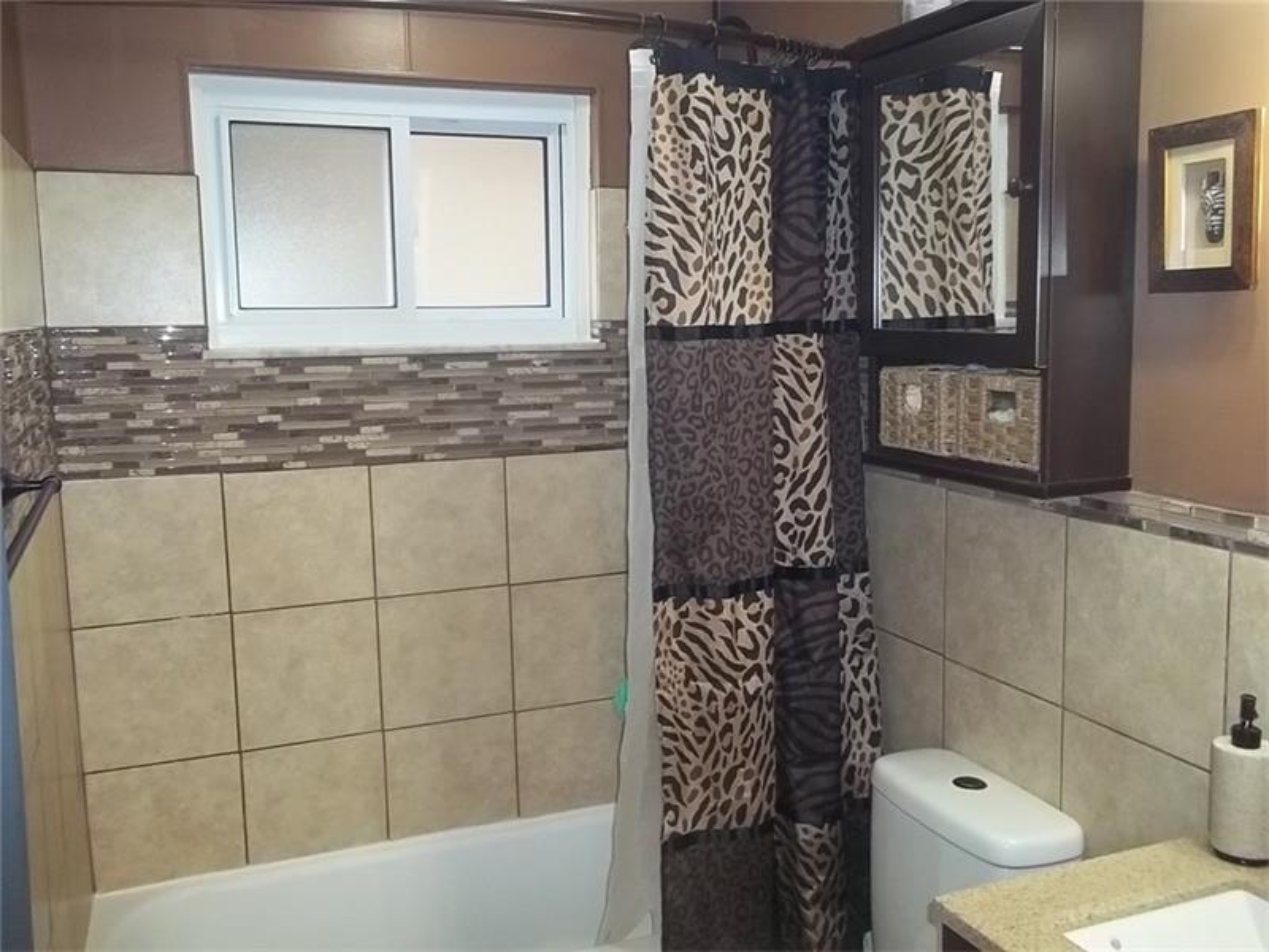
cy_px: 476
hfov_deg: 56.8
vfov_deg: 44.2
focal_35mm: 32
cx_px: 634
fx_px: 1173
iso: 160
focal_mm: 5.7
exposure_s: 1/30
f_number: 2.9
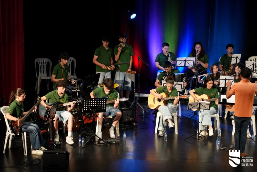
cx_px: 128
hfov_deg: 19.5
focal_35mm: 105
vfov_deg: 13.0
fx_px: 750
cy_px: 86
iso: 4000
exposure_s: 1/160
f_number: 4
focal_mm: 105
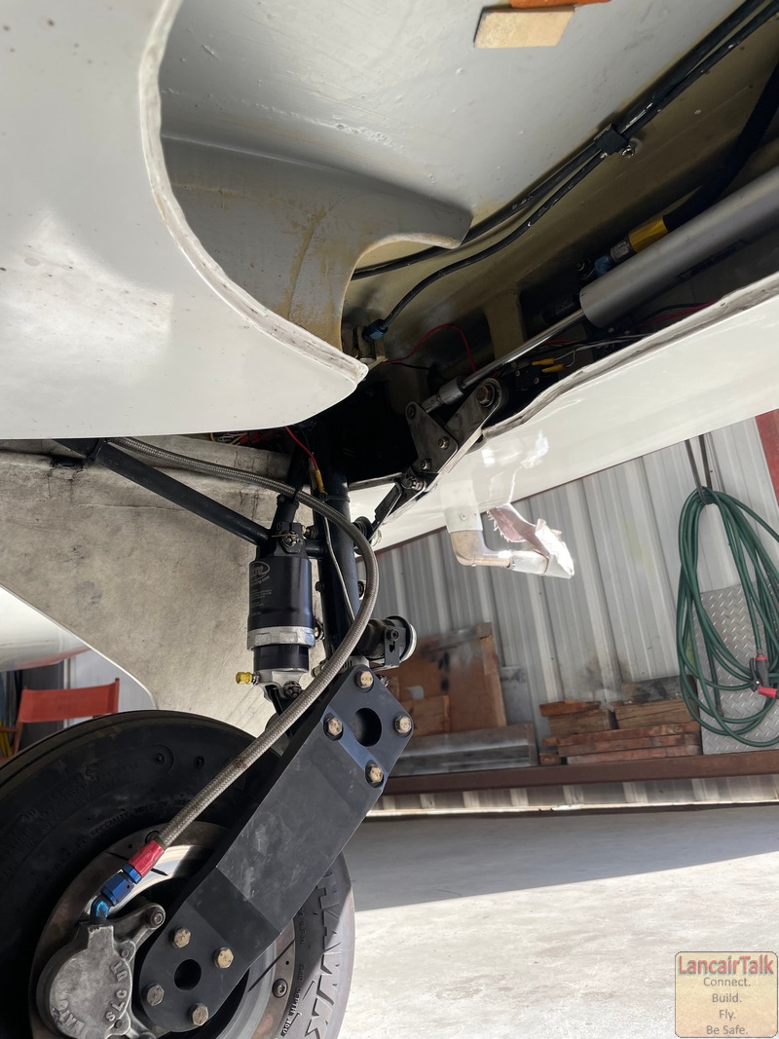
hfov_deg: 53.1
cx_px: 390
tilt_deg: +16.2
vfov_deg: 67.3
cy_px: 520
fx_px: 780
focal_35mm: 26
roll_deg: +7.7
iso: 32
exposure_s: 1/304
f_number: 1.6
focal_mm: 4.2
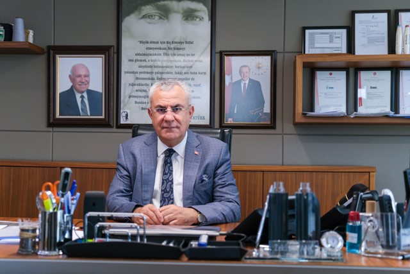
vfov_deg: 24.2
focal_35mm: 56
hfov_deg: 35.6
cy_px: 137
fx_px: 638
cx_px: 205
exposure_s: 1/105
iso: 400
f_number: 2.8
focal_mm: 37.6
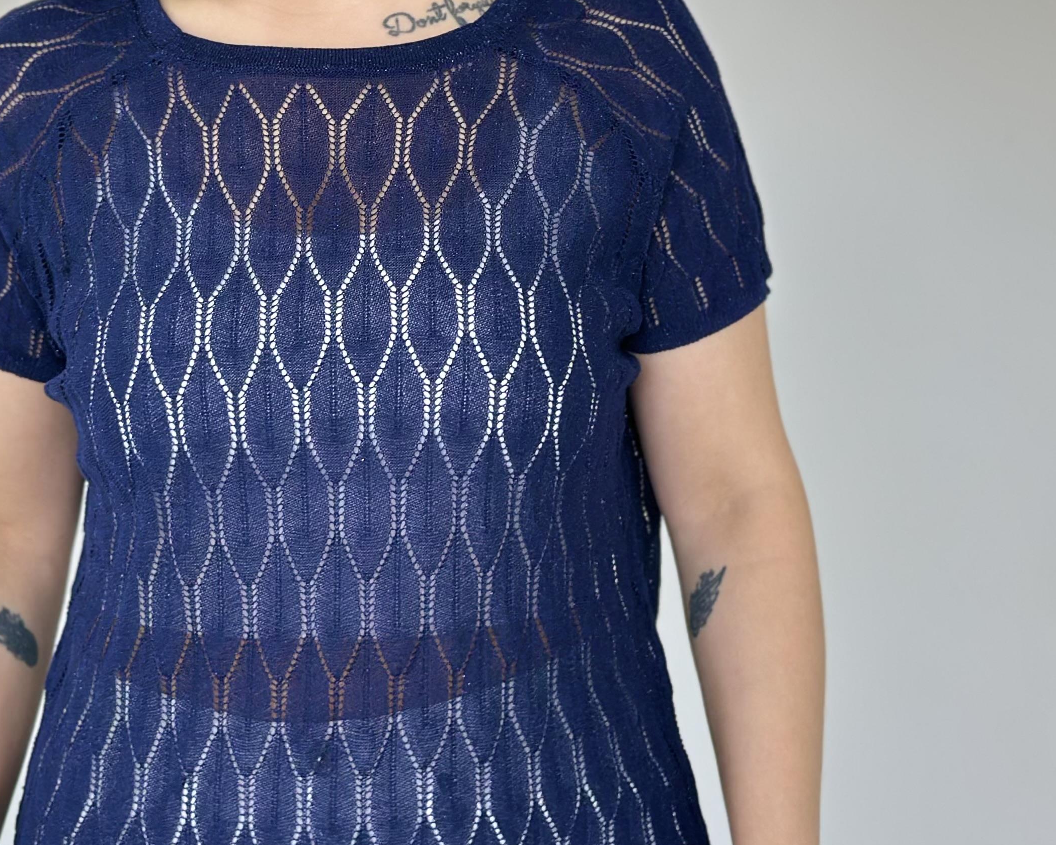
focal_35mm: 90
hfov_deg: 21.2
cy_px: 272
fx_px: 2813
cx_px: 377
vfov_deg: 17.0
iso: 80
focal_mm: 6.86
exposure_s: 1/100
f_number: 1.78
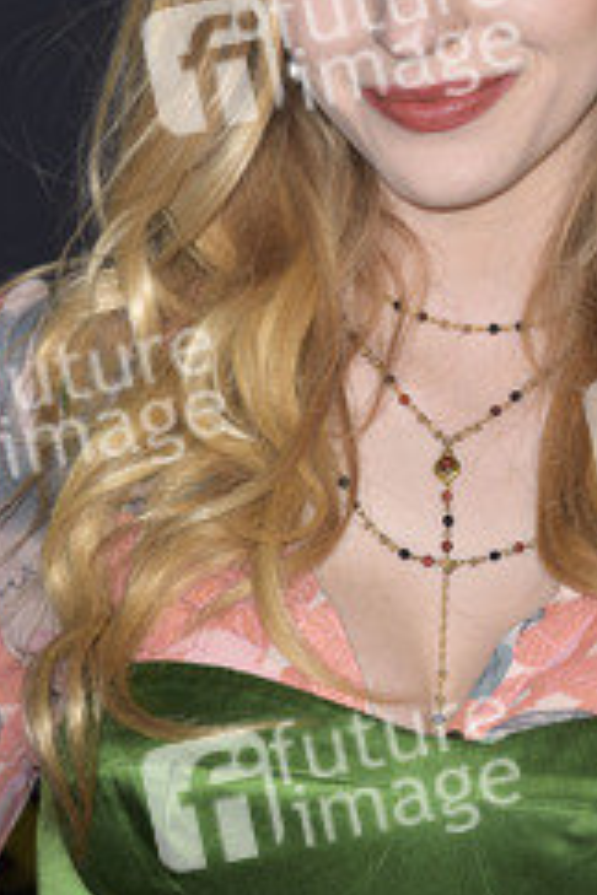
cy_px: 232
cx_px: 440
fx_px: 9427
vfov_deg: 5.4
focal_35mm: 379
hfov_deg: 3.6
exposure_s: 1/250
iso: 320
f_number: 6.3
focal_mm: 230
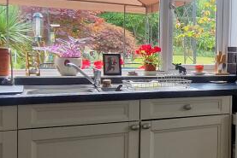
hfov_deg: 33.5
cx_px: 272
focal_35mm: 50
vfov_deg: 27.0
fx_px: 329
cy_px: 64
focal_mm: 2.2
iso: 64
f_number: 2.2
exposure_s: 1/100
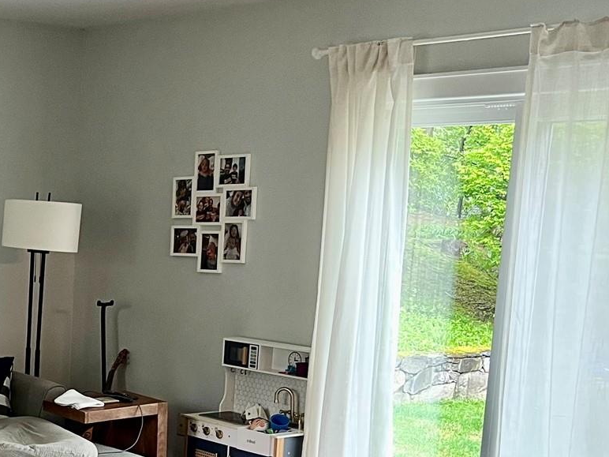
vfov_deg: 20.8
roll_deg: -1.0
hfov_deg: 26.7
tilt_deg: -11.0
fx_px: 1214
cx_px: 4
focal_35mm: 69
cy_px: 419
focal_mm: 5.7
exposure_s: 1/60
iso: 200
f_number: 1.5
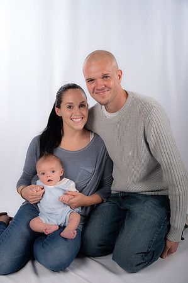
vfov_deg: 44.5
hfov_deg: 30.4
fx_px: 345
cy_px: 142
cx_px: 94
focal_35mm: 44
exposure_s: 1/200
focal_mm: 44
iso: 100
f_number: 5.6
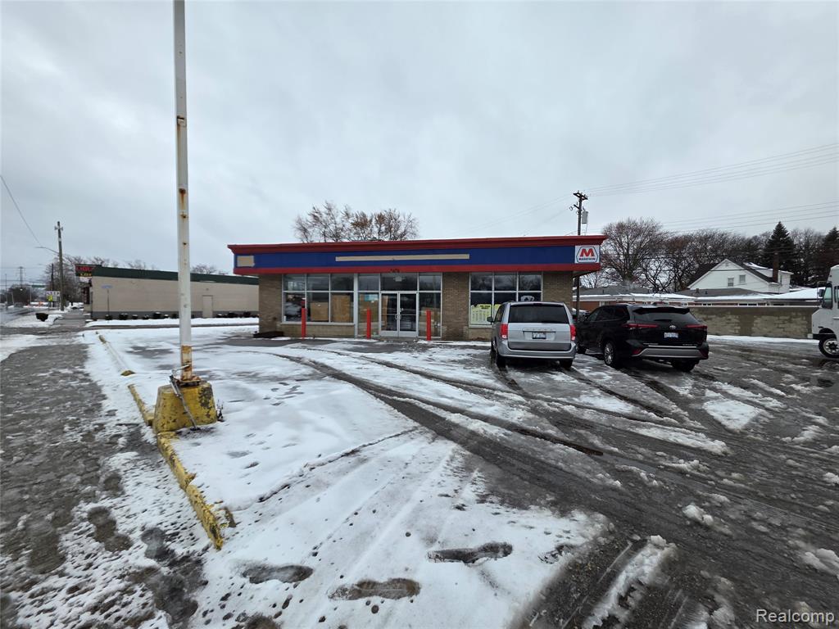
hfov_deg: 106.2
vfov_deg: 89.9
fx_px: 315
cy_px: 314
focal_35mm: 13
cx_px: 420
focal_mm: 2.2
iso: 40
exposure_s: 1/1225
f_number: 1.9
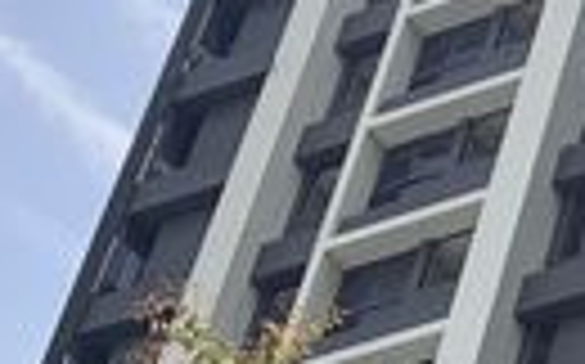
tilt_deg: +50.1
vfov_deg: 6.3
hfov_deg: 9.5
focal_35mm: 204
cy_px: -216
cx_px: 1242
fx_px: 3250
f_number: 1.6
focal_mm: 5.96
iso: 64
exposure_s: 1/7813
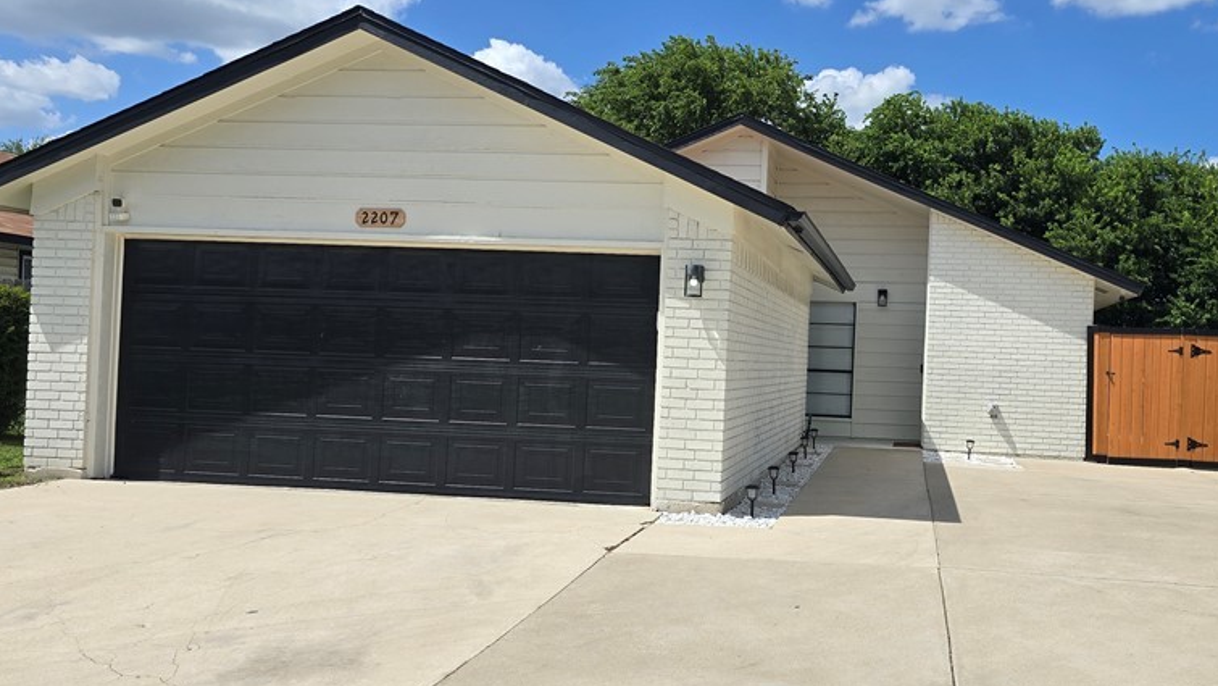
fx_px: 1098
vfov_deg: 34.7
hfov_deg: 57.3
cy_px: 358
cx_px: 761
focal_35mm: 34
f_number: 1.7
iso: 12
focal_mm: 6.3
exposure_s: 1/1300
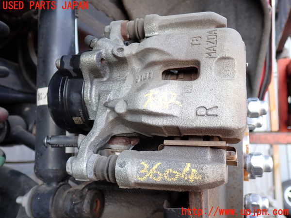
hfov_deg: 56.8
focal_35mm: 32
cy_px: 109
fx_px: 269
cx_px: 146
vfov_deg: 44.2
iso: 100
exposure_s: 1/100
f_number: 2.4
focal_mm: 5.79
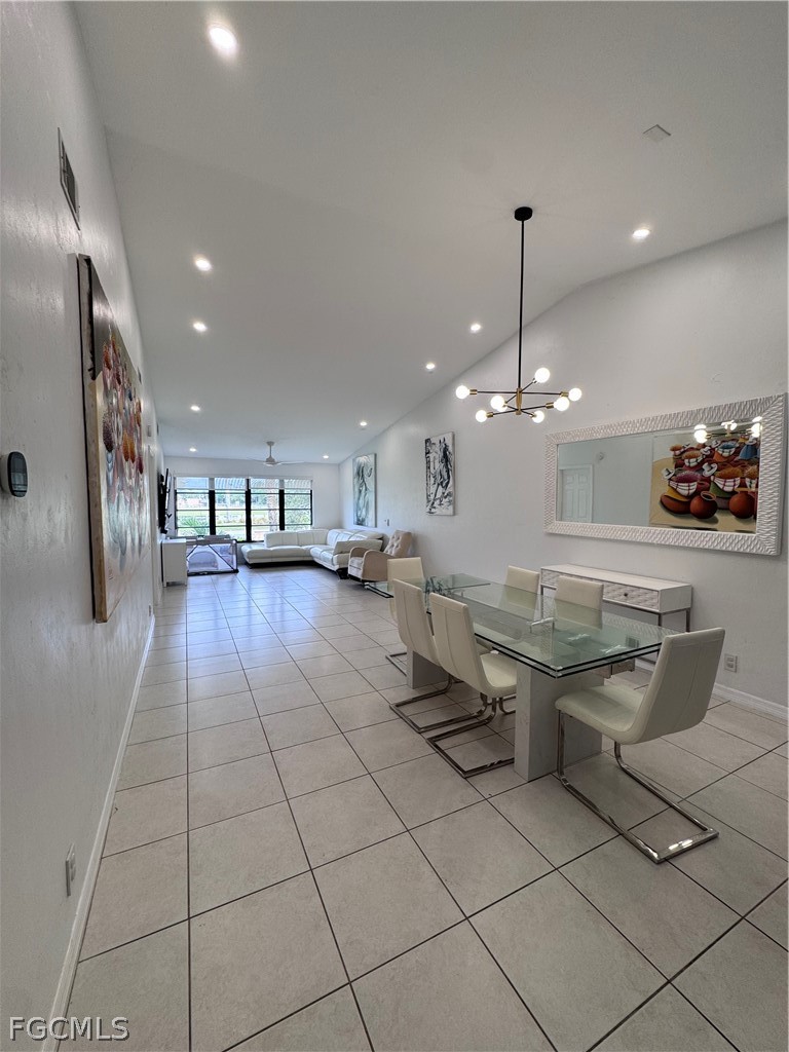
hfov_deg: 85.7
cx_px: 394
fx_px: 425
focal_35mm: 14
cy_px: 526
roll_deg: +0.2
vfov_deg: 102.1
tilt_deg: -4.0
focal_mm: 2.22
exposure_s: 1/120
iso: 64
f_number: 2.2
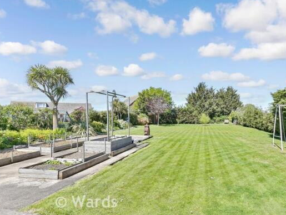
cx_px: 174
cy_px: 119
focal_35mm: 22
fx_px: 182
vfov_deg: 61.0
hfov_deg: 75.4
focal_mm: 12
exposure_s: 1/400
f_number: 10
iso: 500
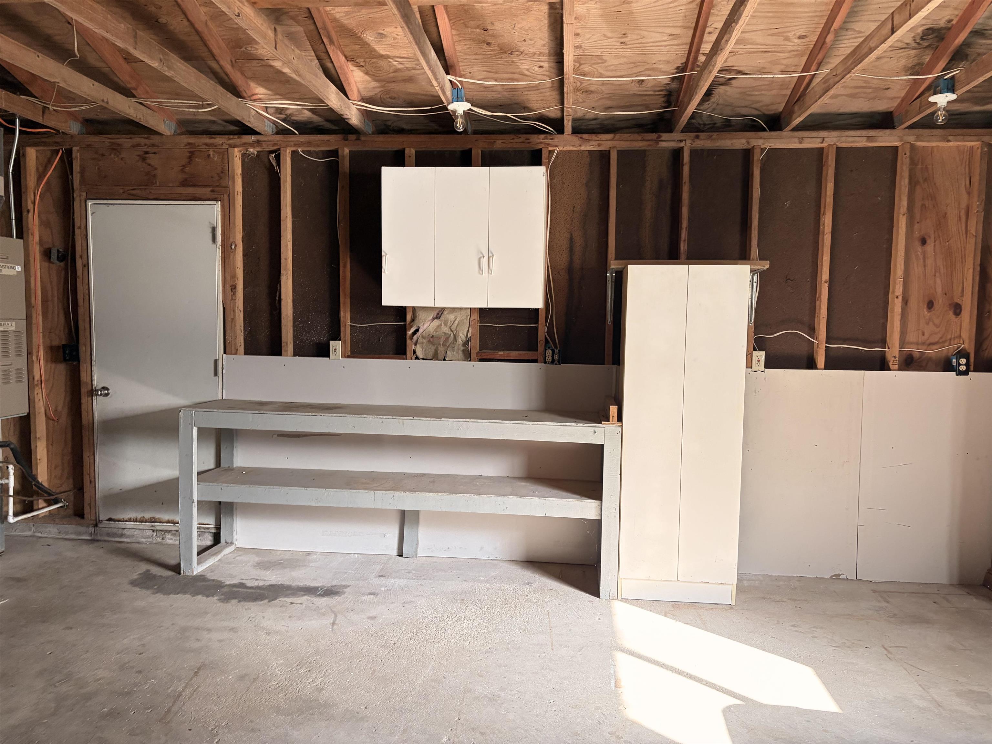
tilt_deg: -3.4
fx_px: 745
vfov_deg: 53.1
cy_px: 372
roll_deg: +0.0
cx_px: 496
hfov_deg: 67.3
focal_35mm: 26
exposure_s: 1/60
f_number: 1.6
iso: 250
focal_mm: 5.96
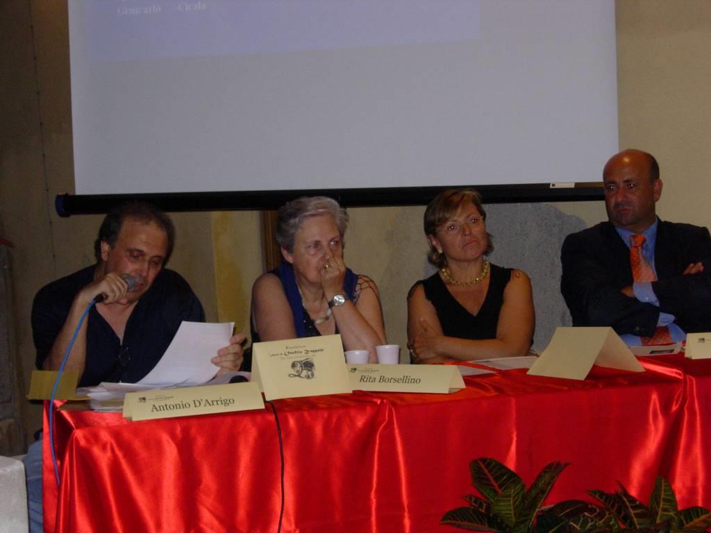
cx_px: 356
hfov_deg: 21.3
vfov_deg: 16.1
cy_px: 266
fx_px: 1890
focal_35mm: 92
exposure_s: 1/161
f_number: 4.3
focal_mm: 19.1
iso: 200
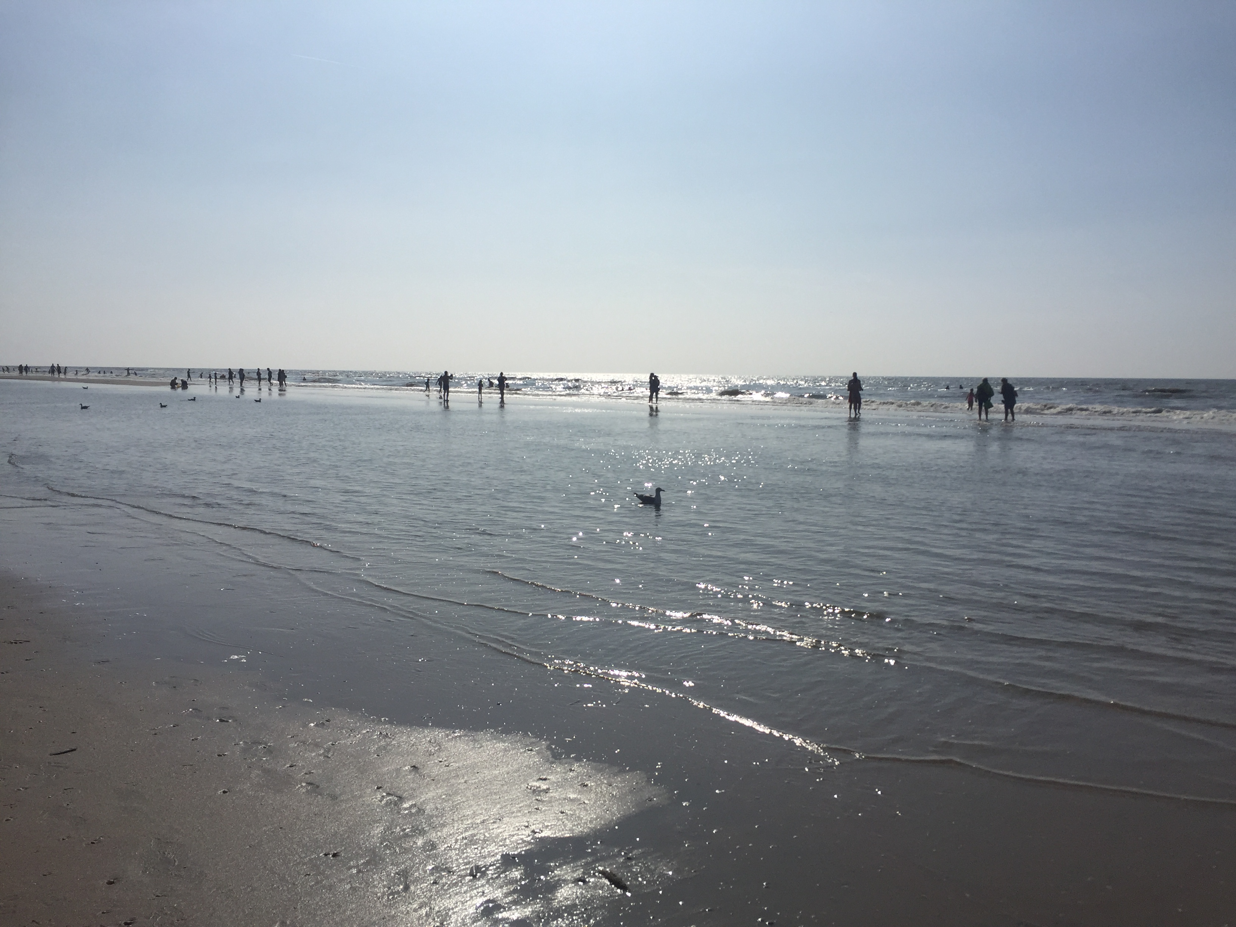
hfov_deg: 61.7
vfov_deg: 48.2
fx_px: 1035
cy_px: 464
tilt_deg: -4.4
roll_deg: -1.4
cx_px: 618
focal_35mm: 29
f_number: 2.2
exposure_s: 1/13333
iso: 32
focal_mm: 4.15
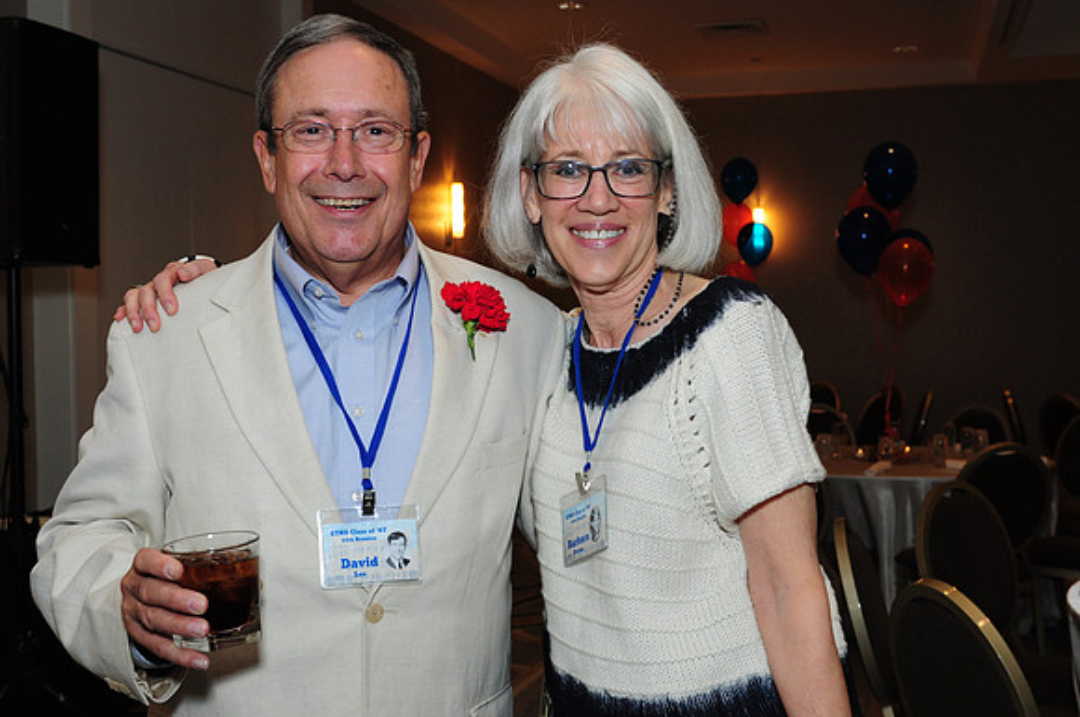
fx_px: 1393
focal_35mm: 46
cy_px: 358
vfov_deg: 28.9
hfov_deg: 42.4
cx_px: 540
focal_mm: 31
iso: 500
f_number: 5
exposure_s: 1/60
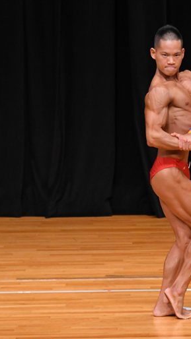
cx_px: 191
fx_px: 4053
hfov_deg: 2.7
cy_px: 170
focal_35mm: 450
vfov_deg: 4.8
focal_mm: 190
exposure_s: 1/400
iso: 3200
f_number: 5.6
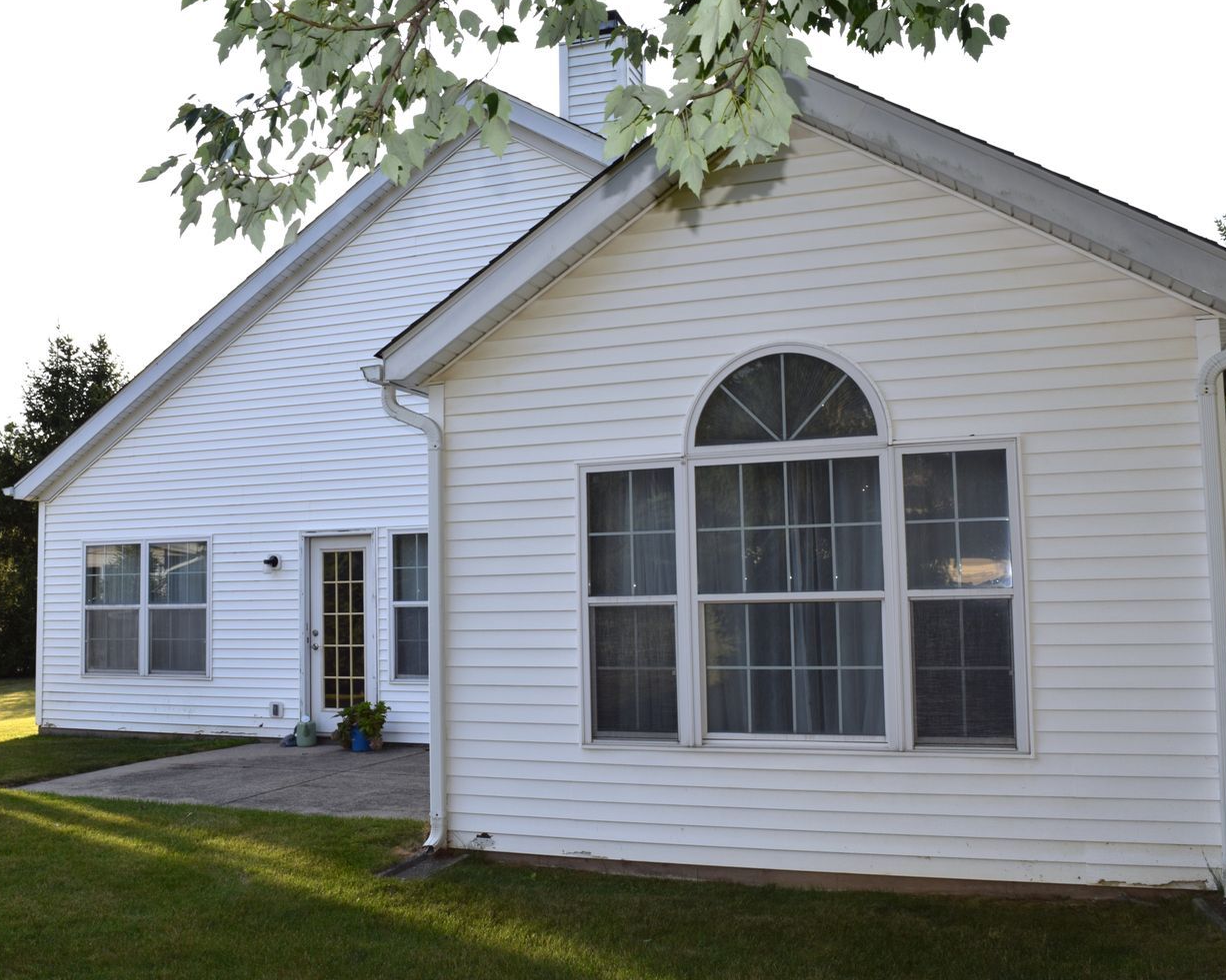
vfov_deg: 47.1
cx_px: 580
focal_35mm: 31
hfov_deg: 57.1
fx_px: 1125
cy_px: 489
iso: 100
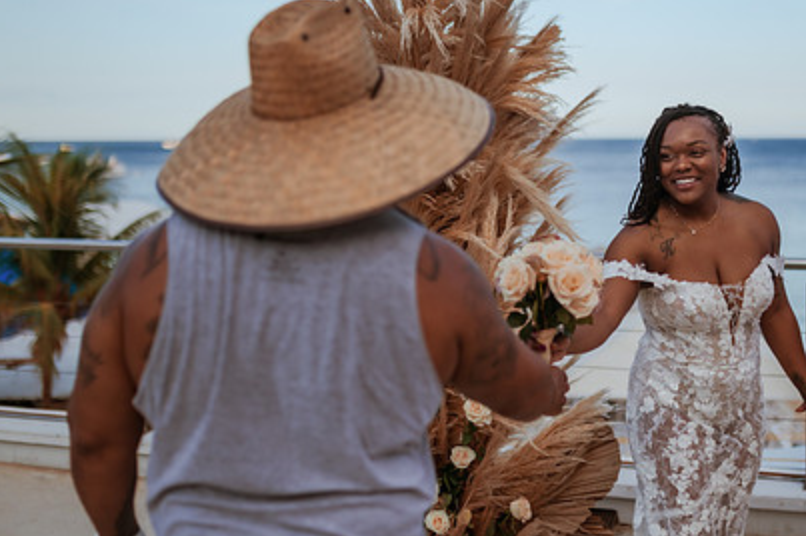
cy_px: 221
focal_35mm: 53
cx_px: 521
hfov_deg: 37.2
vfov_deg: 25.4
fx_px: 1186
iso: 250
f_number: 1.4
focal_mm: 35
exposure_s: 1/8000
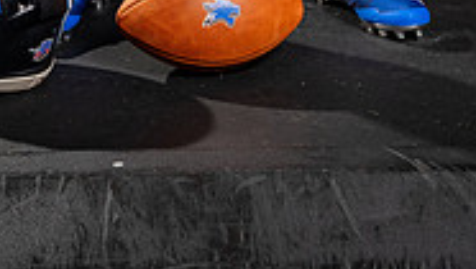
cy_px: -305
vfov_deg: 10.1
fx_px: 1377
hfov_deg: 19.5
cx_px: 128
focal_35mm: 109
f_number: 4.5
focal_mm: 43
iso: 100
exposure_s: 1/250
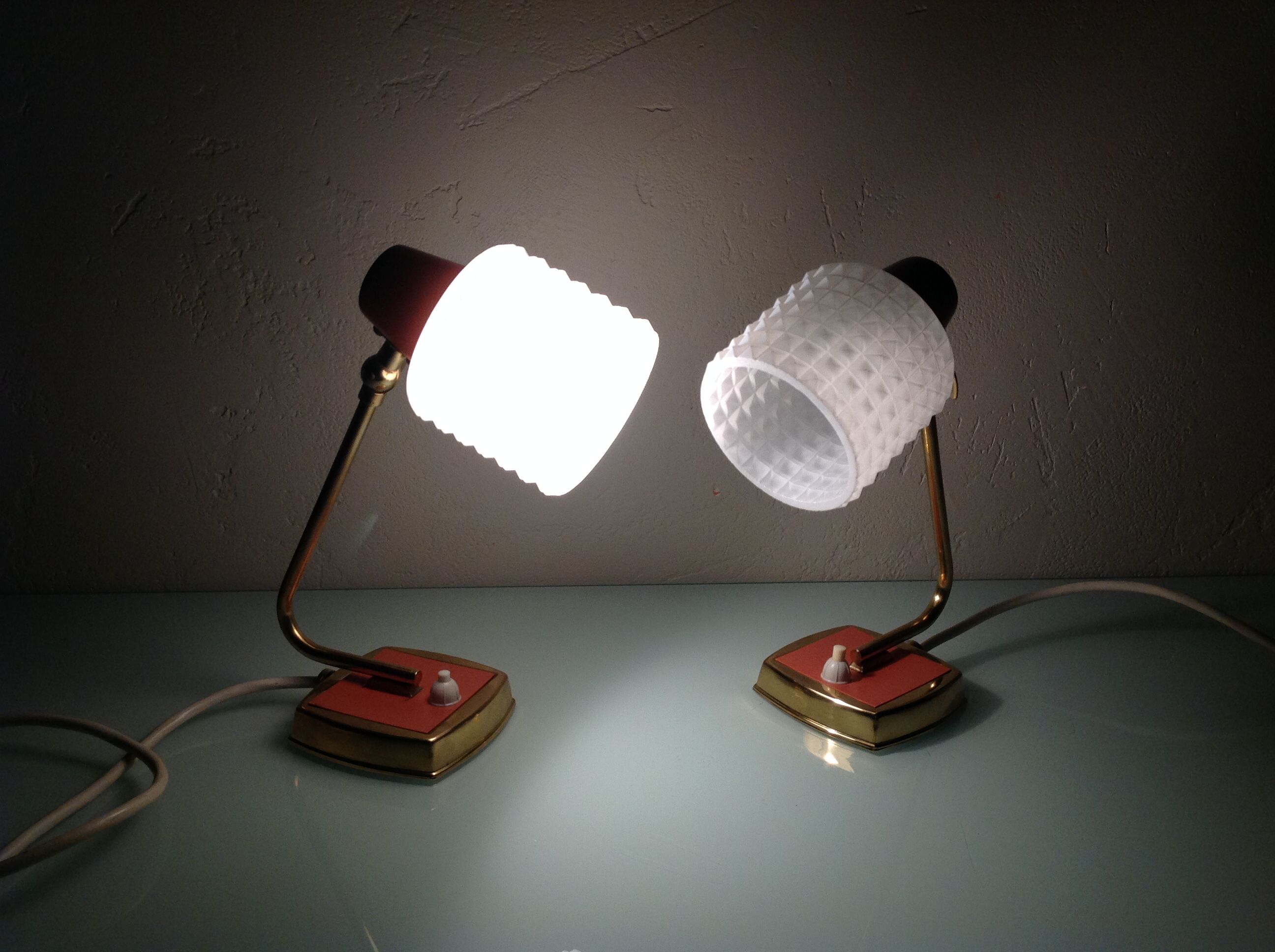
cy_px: 476
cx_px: 638
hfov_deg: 52.7
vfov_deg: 40.6
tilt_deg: -17.6
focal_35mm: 35
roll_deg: -1.7
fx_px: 1287
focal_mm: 4.28
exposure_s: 1/100
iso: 100
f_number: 2.4
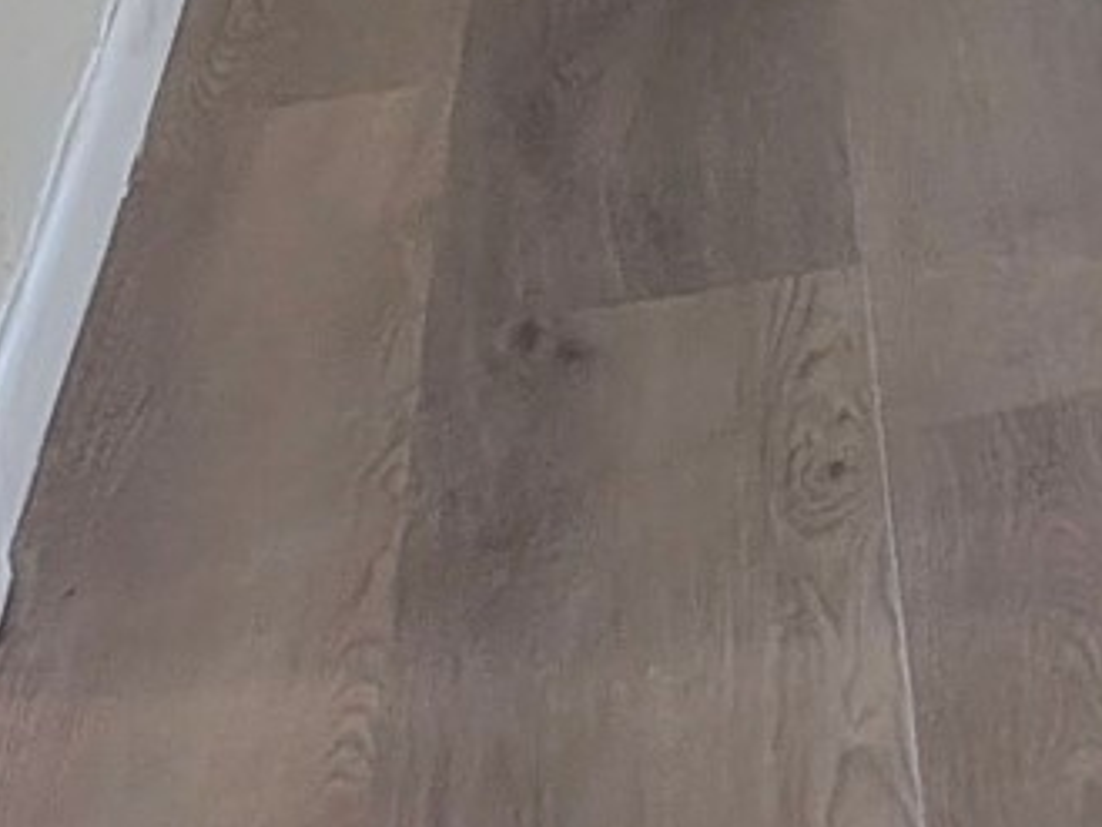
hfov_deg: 10.7
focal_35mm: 140
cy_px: -1195
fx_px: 4459
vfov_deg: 9.4
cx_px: 3065
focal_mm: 4.53
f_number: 1.7
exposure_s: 1/138
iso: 26
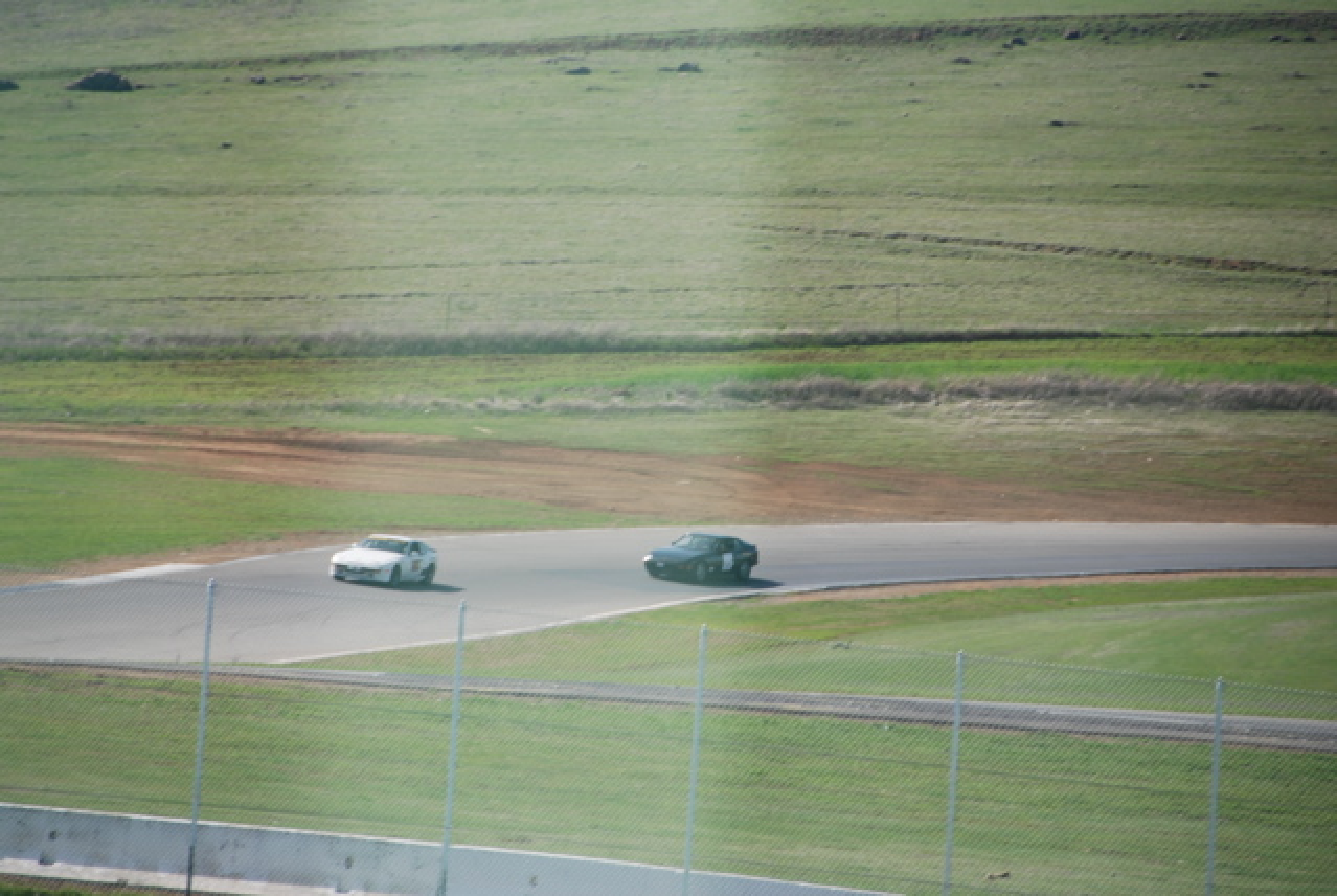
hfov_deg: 6.9
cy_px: 448
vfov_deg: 4.6
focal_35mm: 300
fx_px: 11157
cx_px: 668
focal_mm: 200
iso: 200
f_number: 5.6
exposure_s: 1/500
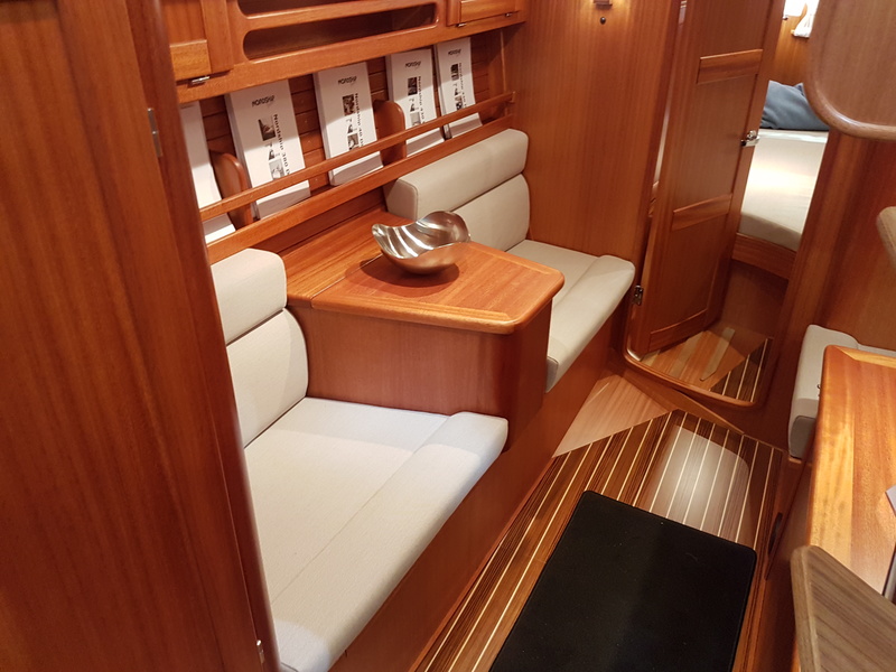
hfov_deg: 67.3
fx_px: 673
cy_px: 336
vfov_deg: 53.1
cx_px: 448
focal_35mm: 26
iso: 250
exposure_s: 1/17
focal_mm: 4.2
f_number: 1.7
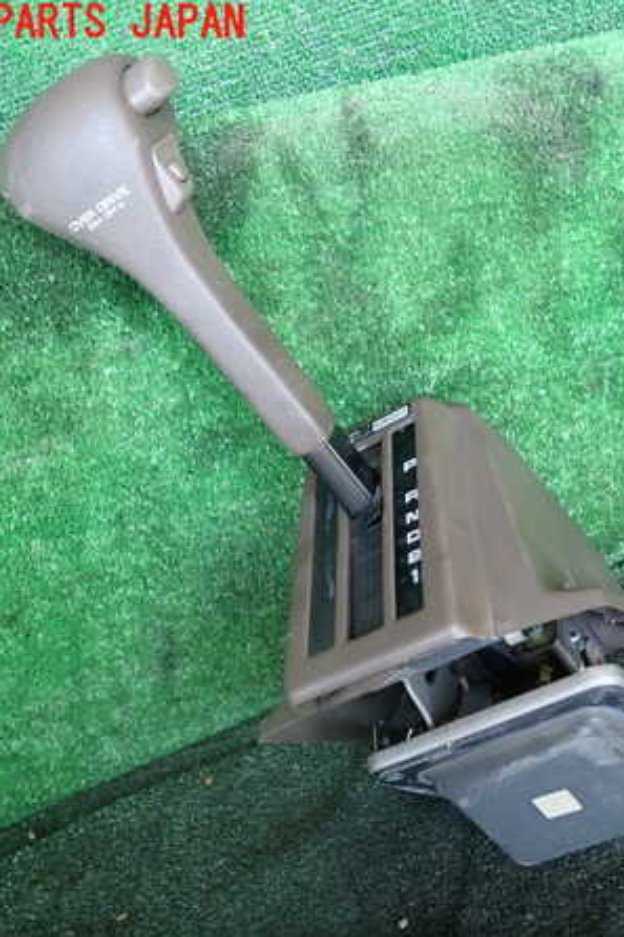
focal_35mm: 35
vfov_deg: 54.5
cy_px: 471
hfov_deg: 36.6
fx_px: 911
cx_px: 494
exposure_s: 1/50
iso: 200
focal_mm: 4.5
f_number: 2
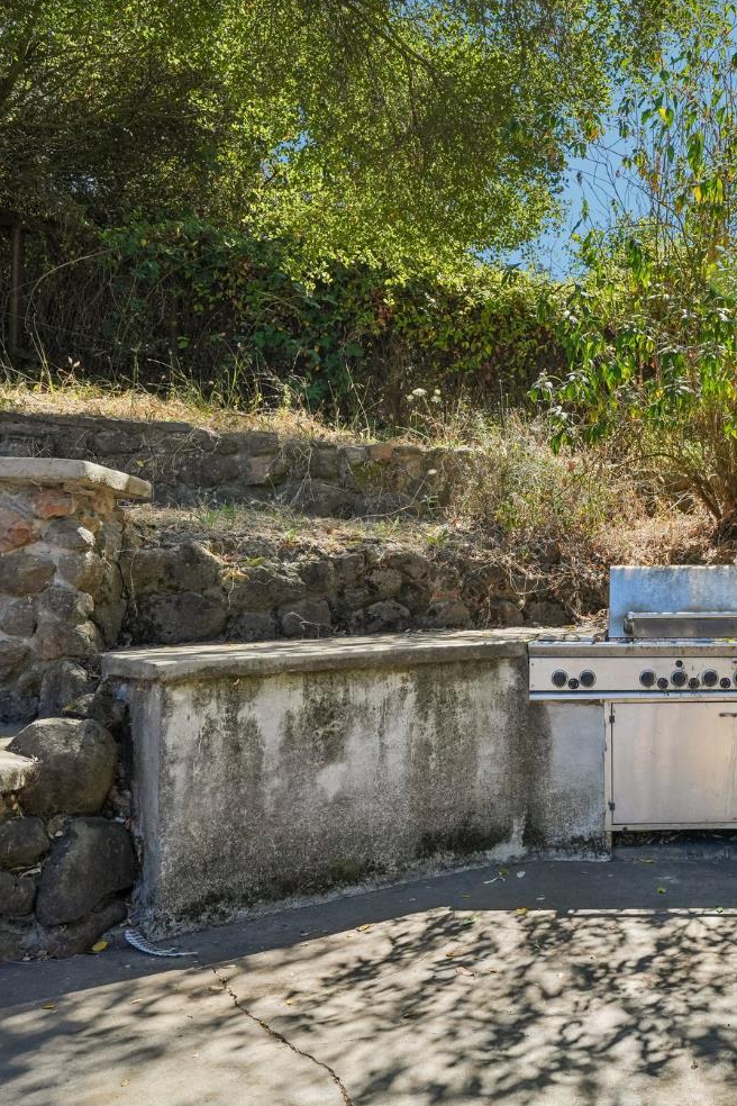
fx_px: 1025
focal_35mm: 33
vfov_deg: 56.7
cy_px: 551
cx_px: 685
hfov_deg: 36.7
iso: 640
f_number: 8
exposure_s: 1/640
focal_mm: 21.9
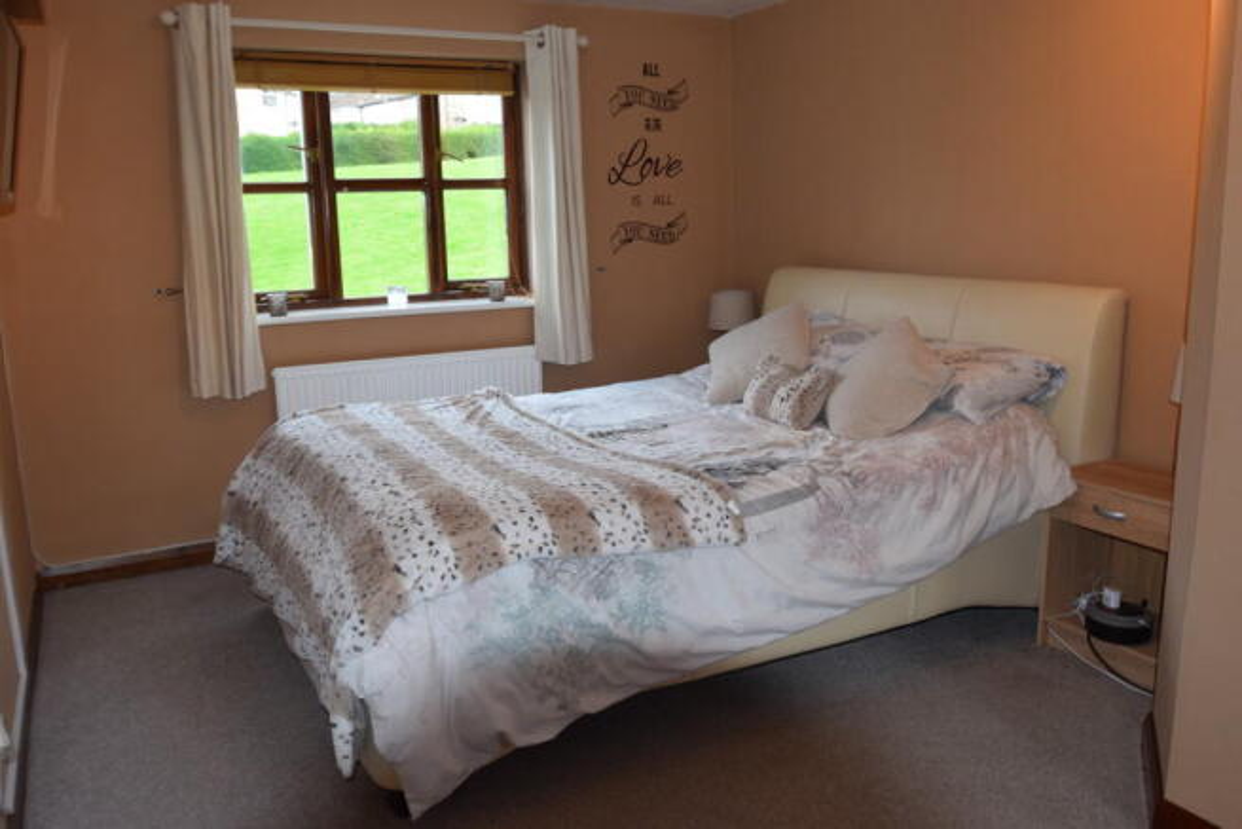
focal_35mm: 28
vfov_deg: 45.7
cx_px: 621
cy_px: 414
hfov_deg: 64.5
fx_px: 983
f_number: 4.5
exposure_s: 1/80
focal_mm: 19
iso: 800
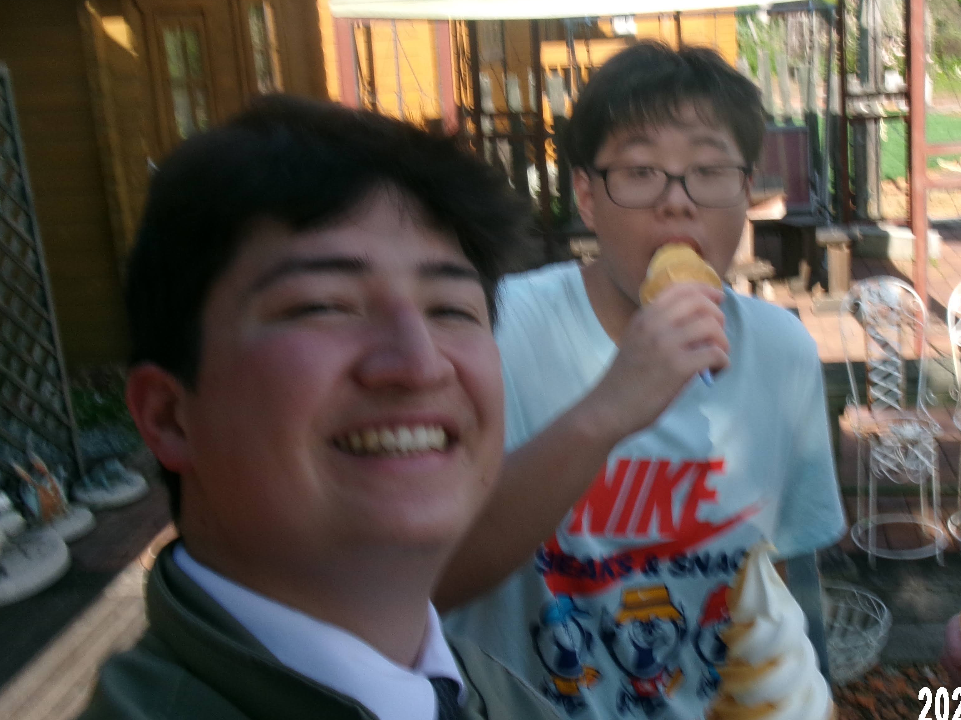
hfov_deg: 44.4
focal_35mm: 42
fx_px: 1166
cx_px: 608
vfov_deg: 34.2
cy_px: 286
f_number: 10.8
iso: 100
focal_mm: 5.1
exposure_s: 1/56
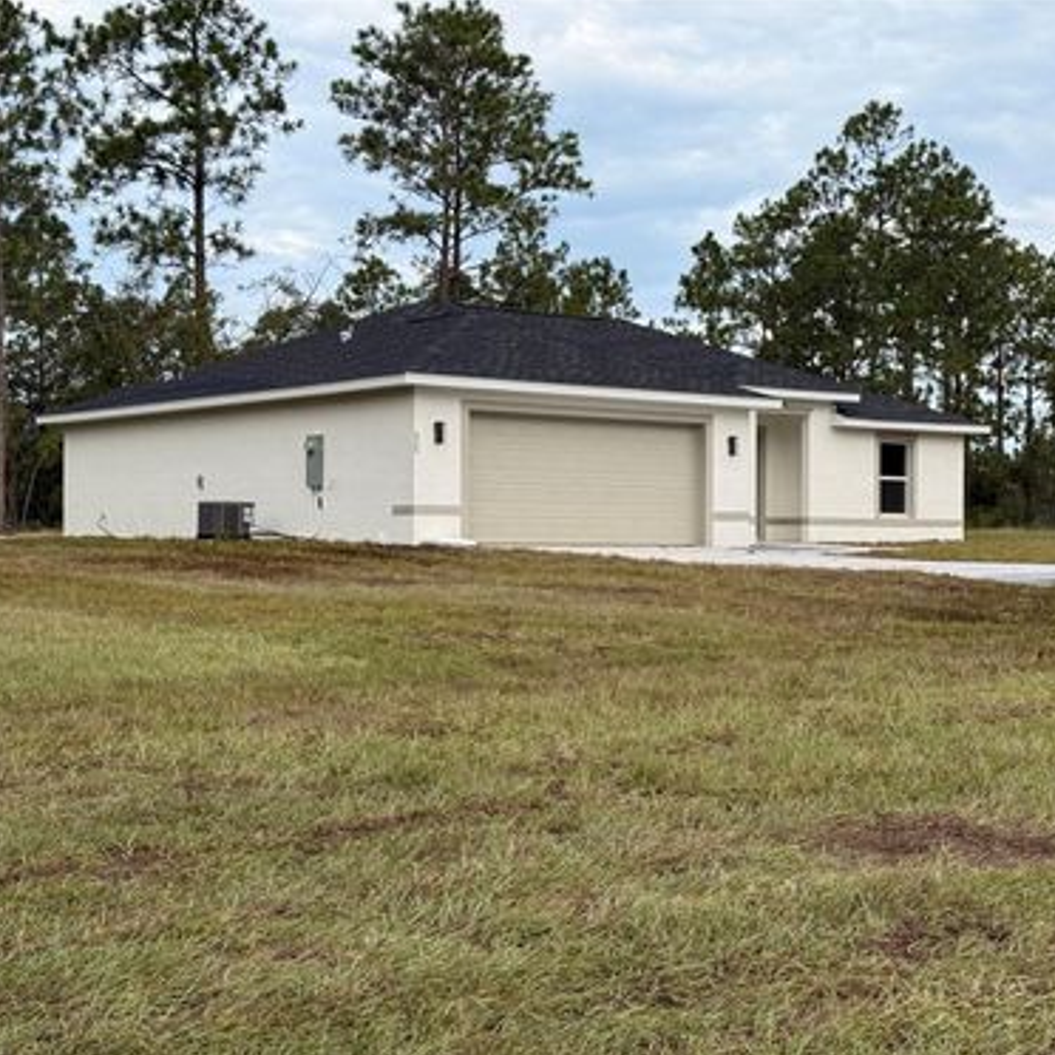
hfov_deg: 29.9
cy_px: 529
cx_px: 683
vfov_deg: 30.0
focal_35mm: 57
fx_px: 1965
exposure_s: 1/2146
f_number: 1.78
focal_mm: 6.76
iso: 64
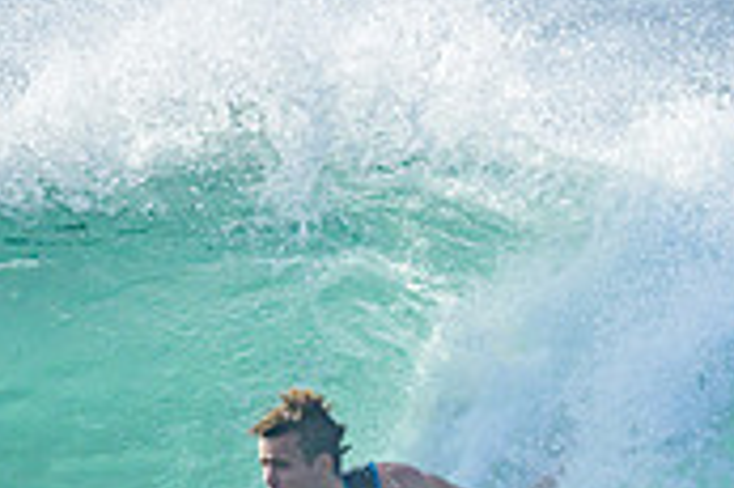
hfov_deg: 0.6
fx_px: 66098
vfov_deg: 0.4
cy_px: 606
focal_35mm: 3245
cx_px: 621
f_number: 6.3
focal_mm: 800
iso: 320
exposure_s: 1/2500
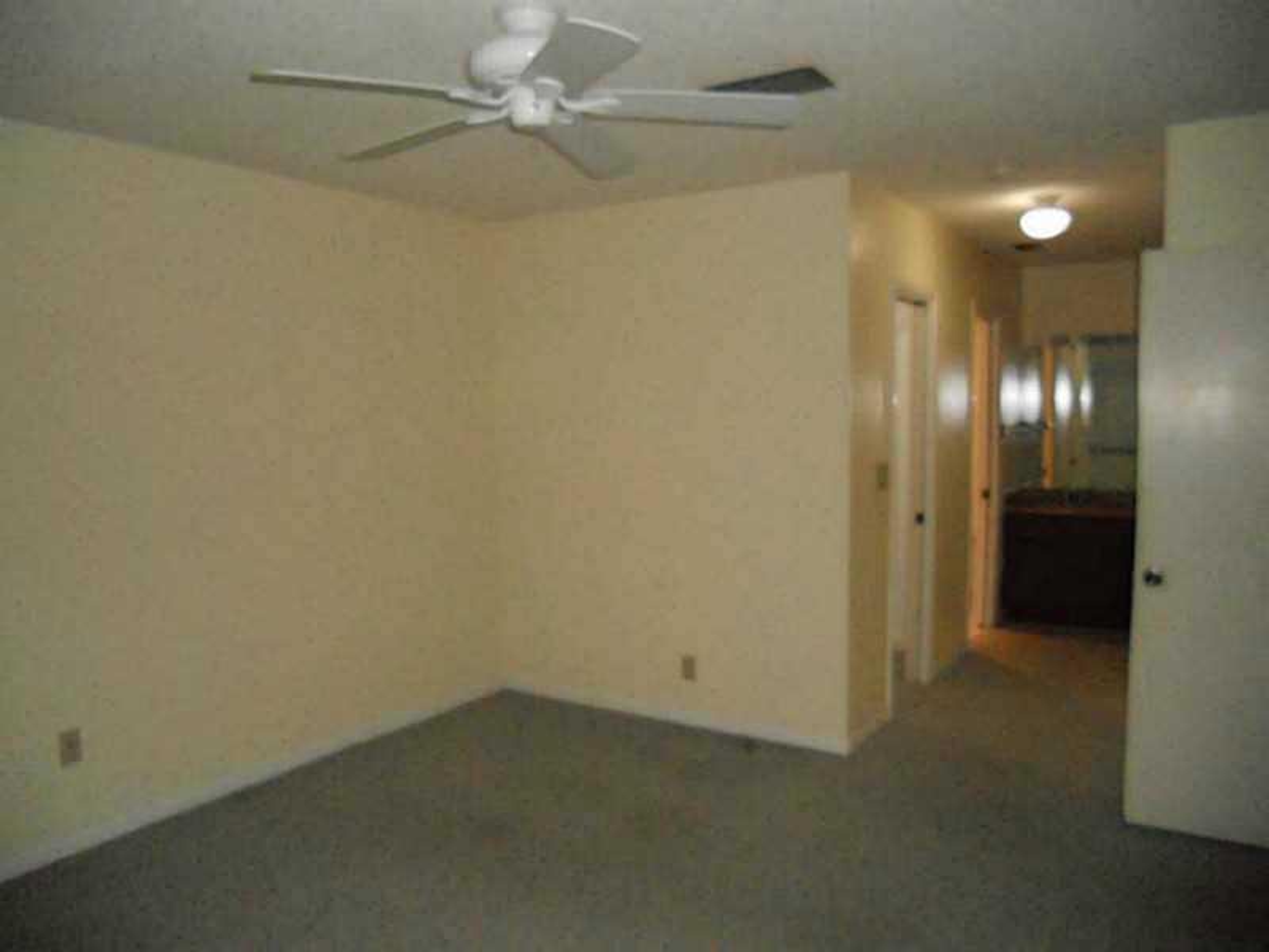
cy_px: 476
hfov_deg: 65.3
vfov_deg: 51.4
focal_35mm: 27
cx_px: 634
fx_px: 990
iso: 1250
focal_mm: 4.9
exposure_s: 1/25
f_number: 8
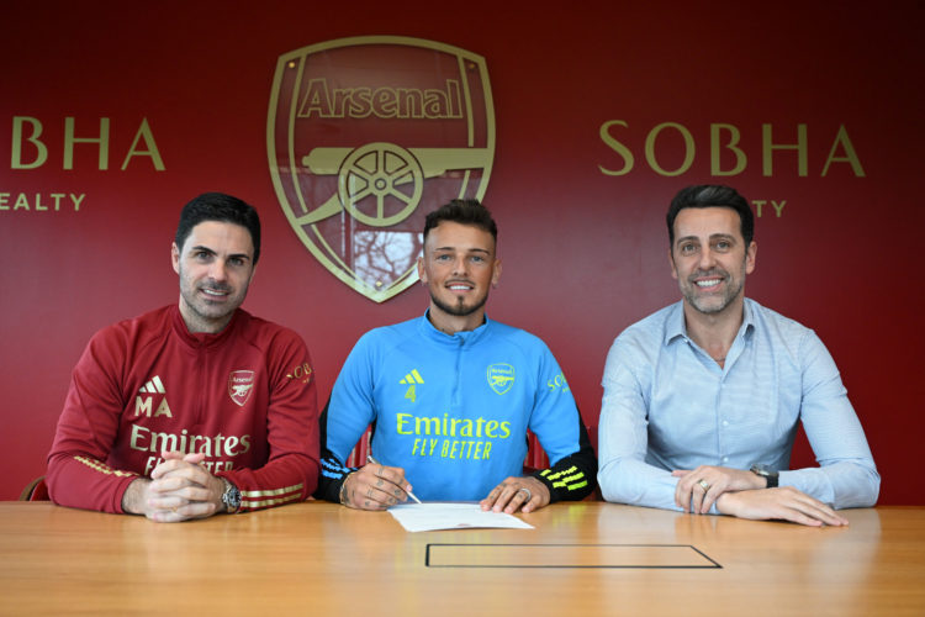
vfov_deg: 35.9
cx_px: 462
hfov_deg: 51.9
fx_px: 951
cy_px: 308
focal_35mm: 37
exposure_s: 1/500
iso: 2500
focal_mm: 37
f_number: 4.5
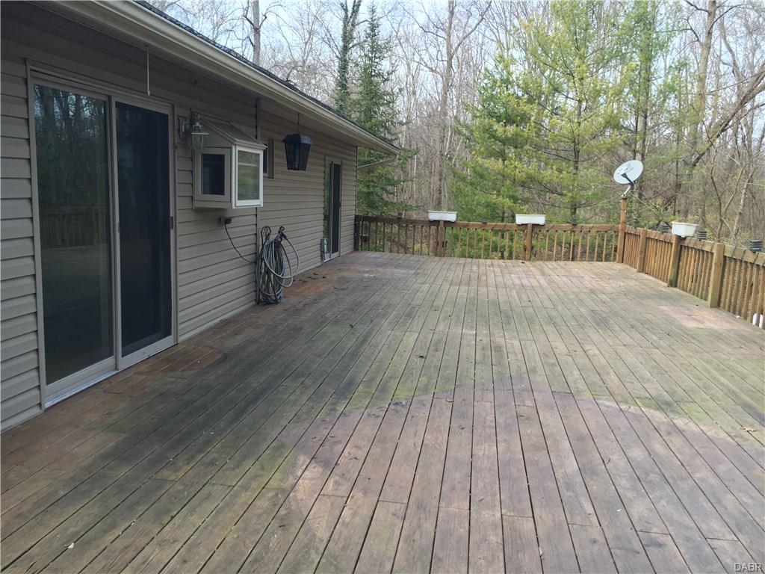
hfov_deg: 61.7
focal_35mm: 29
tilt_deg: -7.9
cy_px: 287
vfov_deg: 48.2
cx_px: 382
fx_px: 641
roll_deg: -1.9
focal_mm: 4.15
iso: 32
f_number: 2.2
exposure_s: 1/60
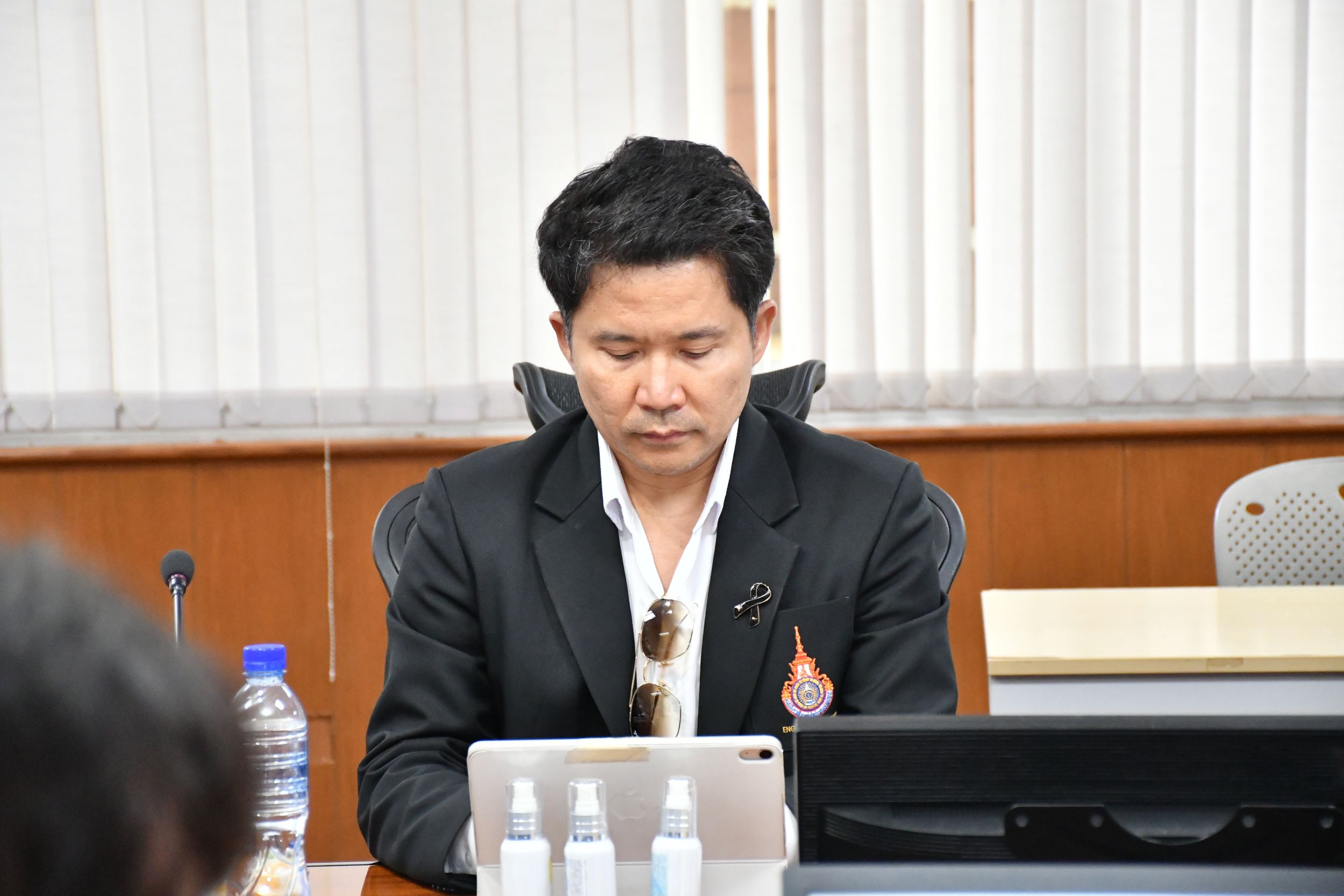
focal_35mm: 127
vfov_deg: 10.8
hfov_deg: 16.1
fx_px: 4741
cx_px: 672
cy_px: 448
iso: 5000
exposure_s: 1/125
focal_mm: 85
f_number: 5.6
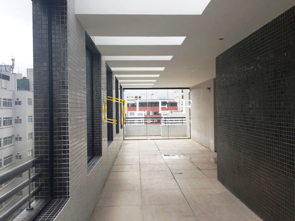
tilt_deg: -0.6
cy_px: 110
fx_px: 247
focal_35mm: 29
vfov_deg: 48.2
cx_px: 148
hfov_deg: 61.7
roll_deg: +0.7
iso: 32
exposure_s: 1/760
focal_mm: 4.15
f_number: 2.2
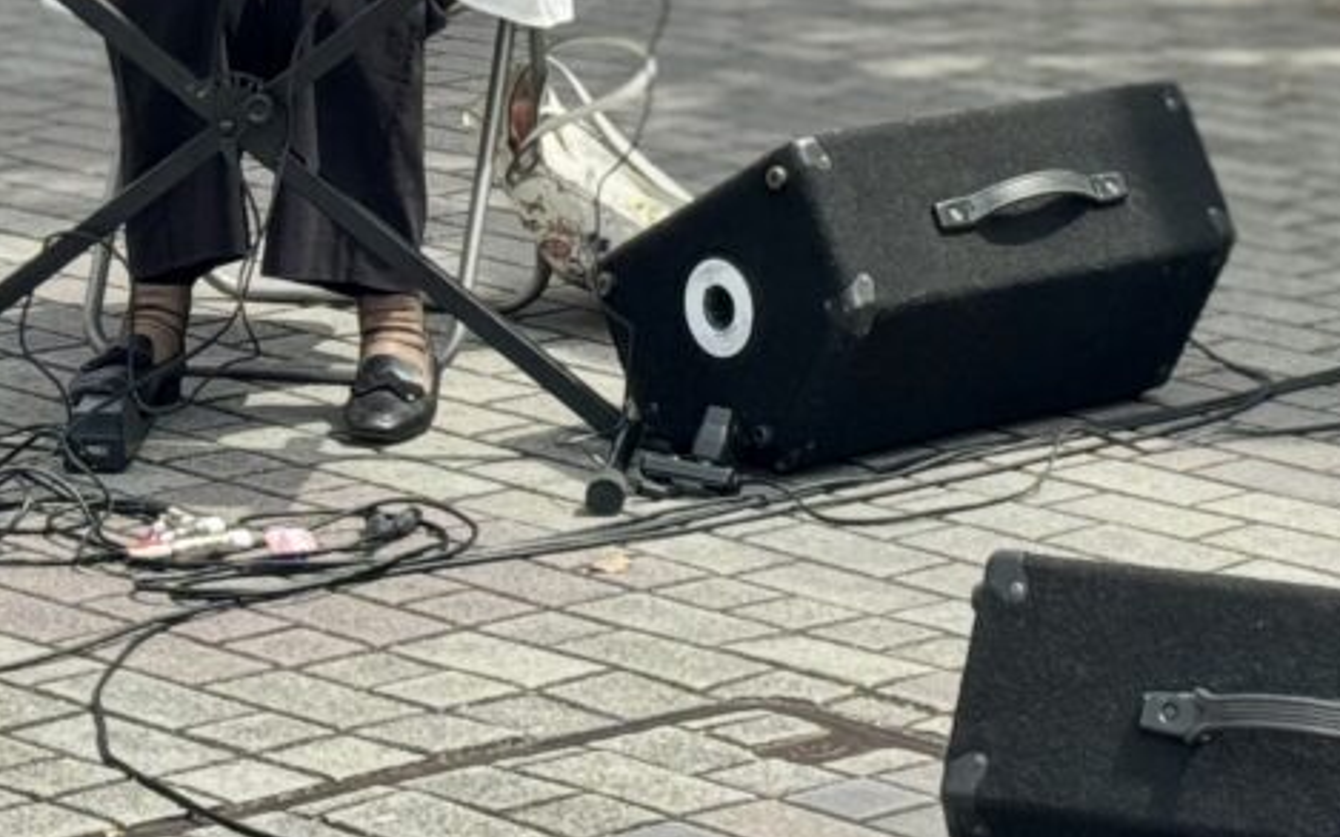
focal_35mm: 139
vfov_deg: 9.2
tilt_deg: -6.1
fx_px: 5076
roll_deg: -0.3
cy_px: -397
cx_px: 1269
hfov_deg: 14.8
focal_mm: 6.76
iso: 64
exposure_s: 1/939
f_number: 1.78
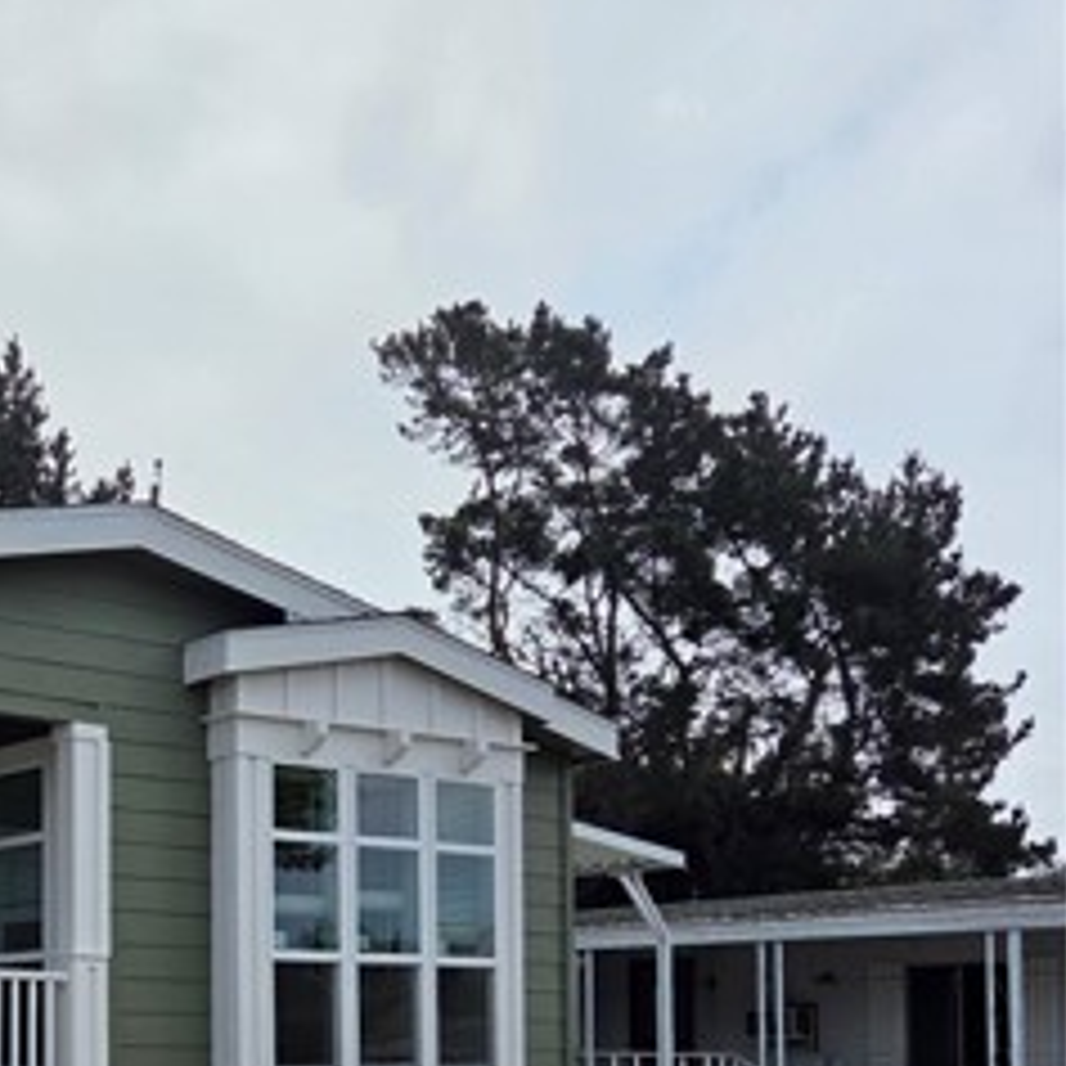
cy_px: 994
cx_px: -9
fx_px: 1916
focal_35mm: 55
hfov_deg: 29.0
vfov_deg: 29.6
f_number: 1.8
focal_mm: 5.4
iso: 64
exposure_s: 1/7891
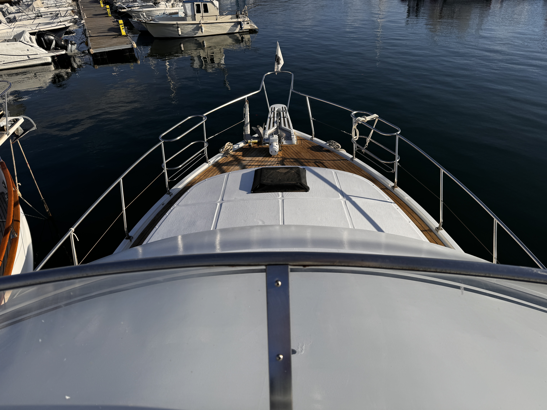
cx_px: 274
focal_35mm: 24
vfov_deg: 56.8
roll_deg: +3.1
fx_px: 379
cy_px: 205
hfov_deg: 71.6
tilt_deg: -34.4
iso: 80
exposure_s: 1/4310
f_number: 1.78
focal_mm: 6.76
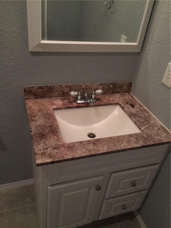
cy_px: 114
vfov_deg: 61.7
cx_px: 86
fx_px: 191
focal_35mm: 29
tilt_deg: -32.7
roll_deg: -7.0
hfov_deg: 48.2
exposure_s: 1/30
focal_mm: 4.15
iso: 200
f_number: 2.2
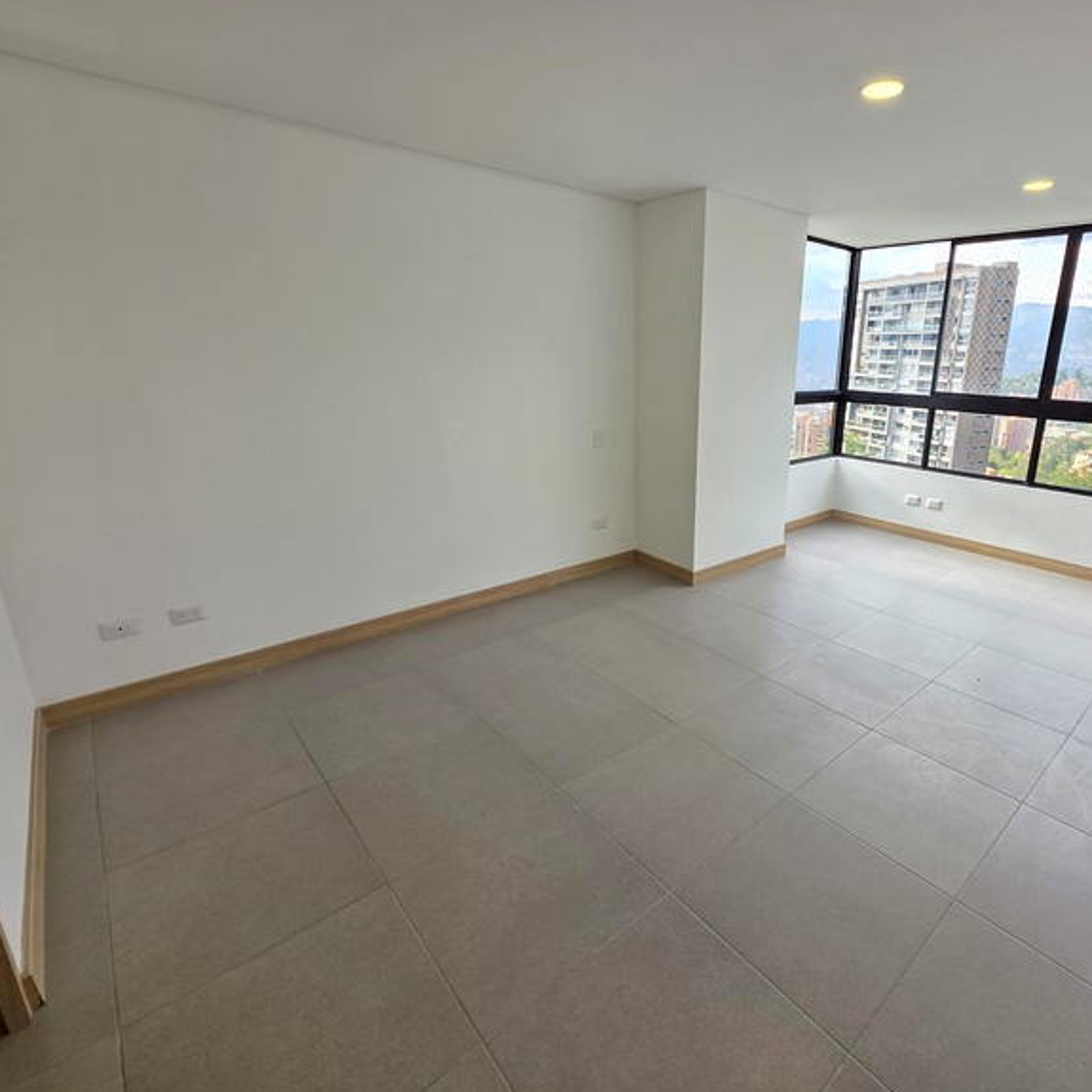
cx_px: 691
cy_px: 547
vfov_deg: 87.4
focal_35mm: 16
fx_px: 571
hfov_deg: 85.5
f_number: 1.9
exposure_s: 1/120
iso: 25
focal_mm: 2.2
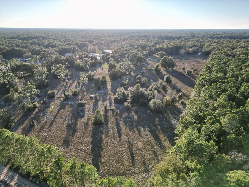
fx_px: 173
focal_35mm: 24
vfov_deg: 56.8
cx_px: 124
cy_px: 94
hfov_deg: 71.6
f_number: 1.7
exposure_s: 1/2000
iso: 110
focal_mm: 6.72
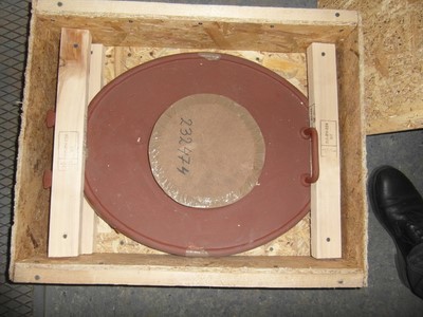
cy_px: 158
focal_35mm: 24
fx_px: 293
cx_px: 212
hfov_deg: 71.6
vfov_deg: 56.8
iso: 120
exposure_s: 1/30
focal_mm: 4
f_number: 3.2
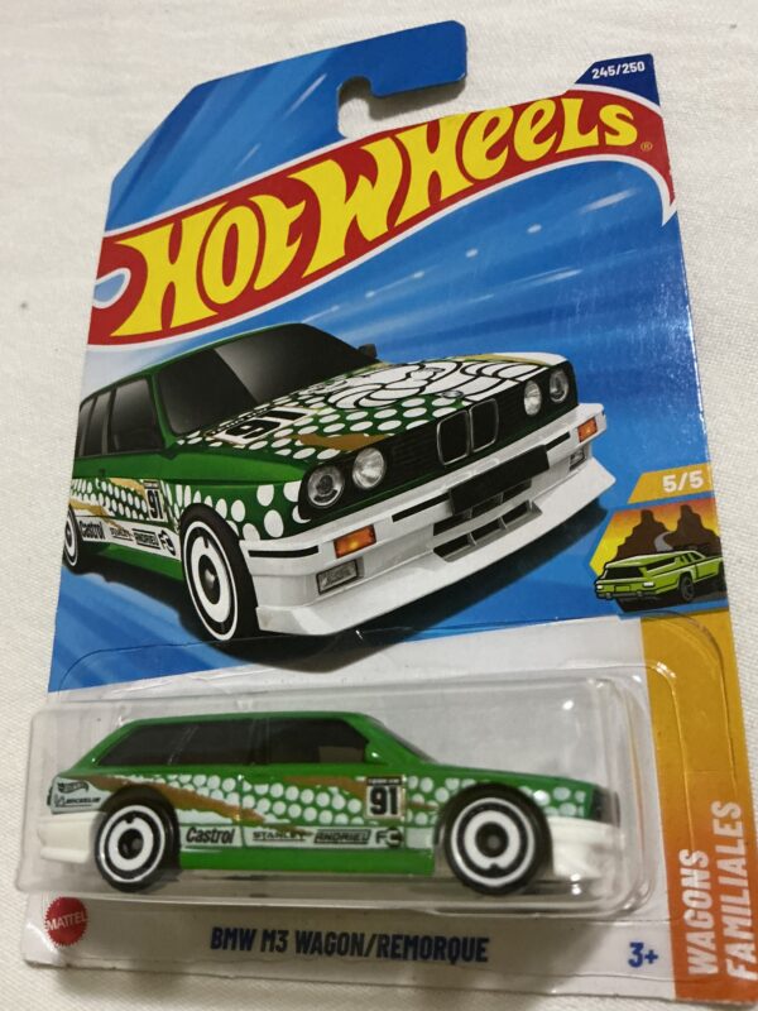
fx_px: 847
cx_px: 379
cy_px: 506
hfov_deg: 48.2
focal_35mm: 29
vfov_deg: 61.7
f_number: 1.8
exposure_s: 1/30
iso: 320
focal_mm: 3
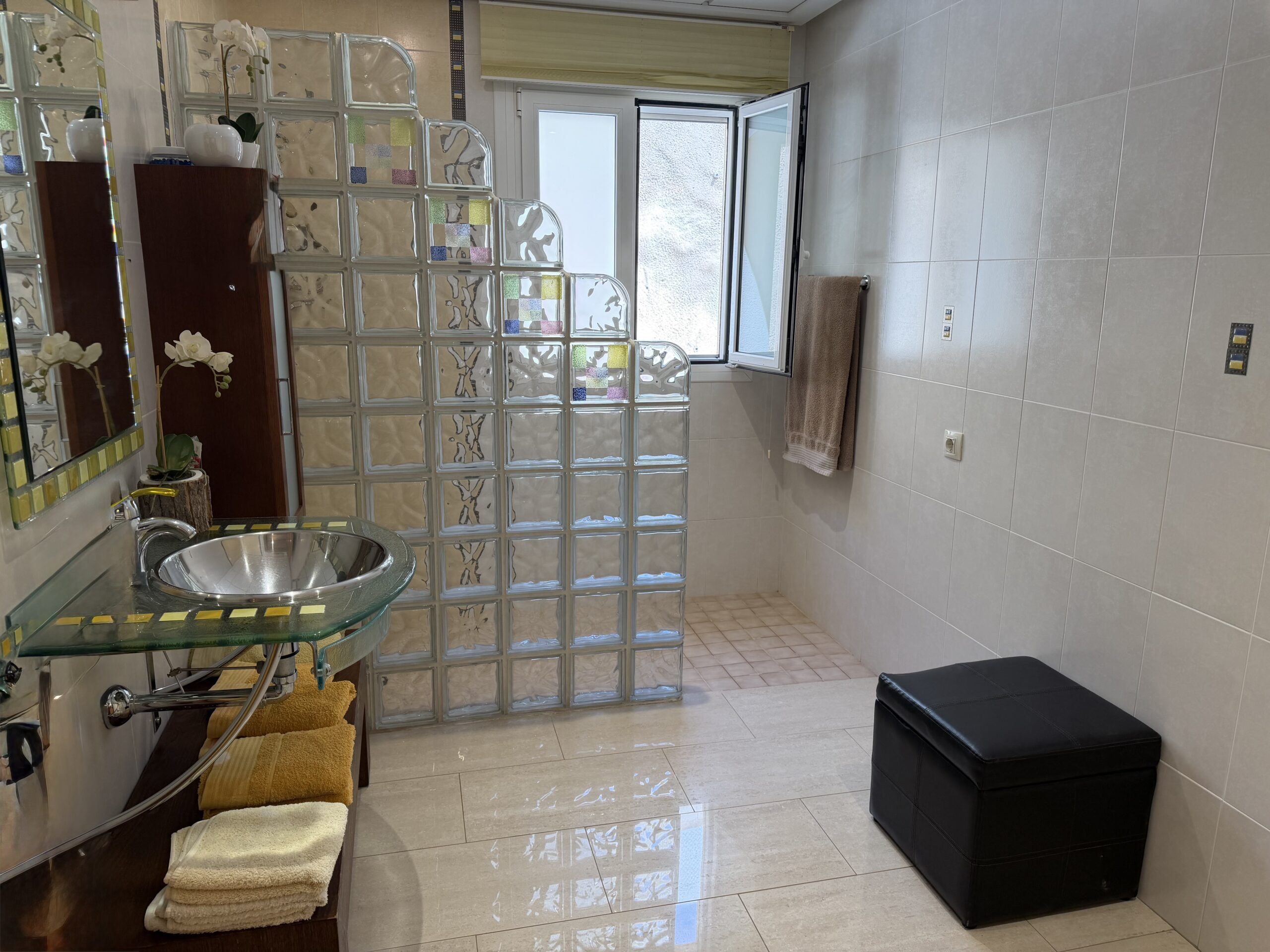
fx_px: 881
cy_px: 476
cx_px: 635
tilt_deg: -12.2
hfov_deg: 71.6
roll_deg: -0.4
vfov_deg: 56.8
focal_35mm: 24
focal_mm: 6.76
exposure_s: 1/100
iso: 64
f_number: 1.78
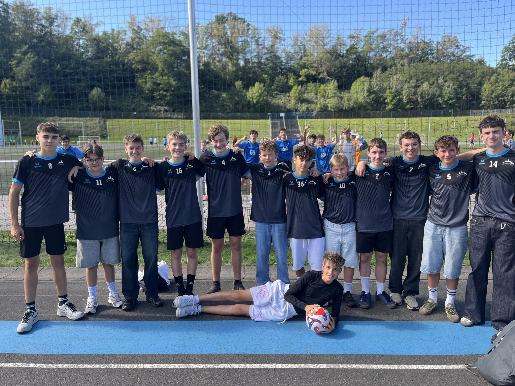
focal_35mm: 26
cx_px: 258
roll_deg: +0.3
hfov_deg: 67.3
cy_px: 193
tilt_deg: -8.5
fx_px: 387
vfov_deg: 53.1
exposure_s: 1/705
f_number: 1.6
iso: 50
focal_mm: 5.1
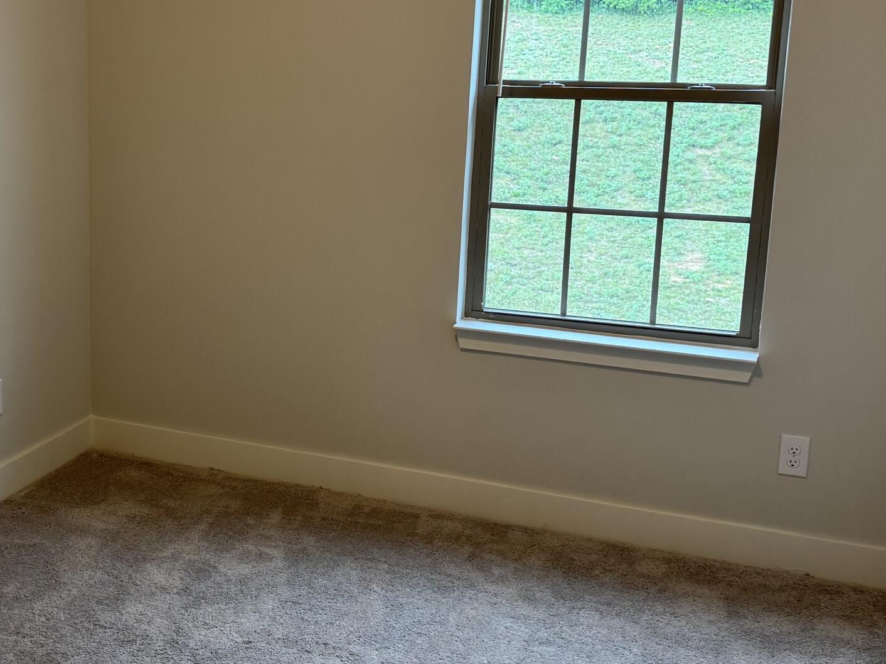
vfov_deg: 28.6
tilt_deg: -10.5
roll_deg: -0.2
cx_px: 178
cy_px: 314
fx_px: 1305
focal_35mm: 51
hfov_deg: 36.2
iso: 125
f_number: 1.78
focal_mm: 6.76
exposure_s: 1/60
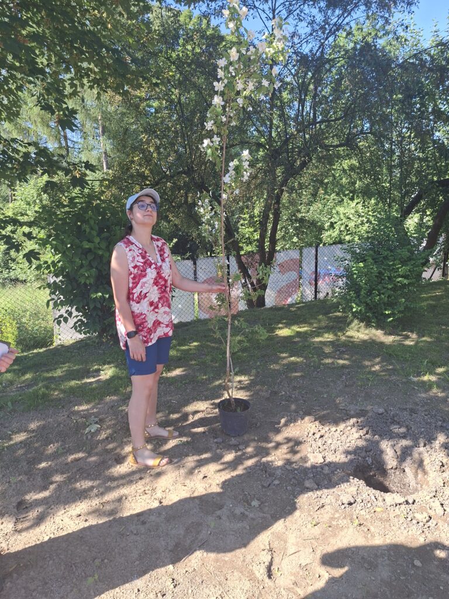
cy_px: 300
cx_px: 224
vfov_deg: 73.9
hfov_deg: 58.9
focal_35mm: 23
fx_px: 398
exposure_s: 1/486
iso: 50
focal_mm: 5.54
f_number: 1.8
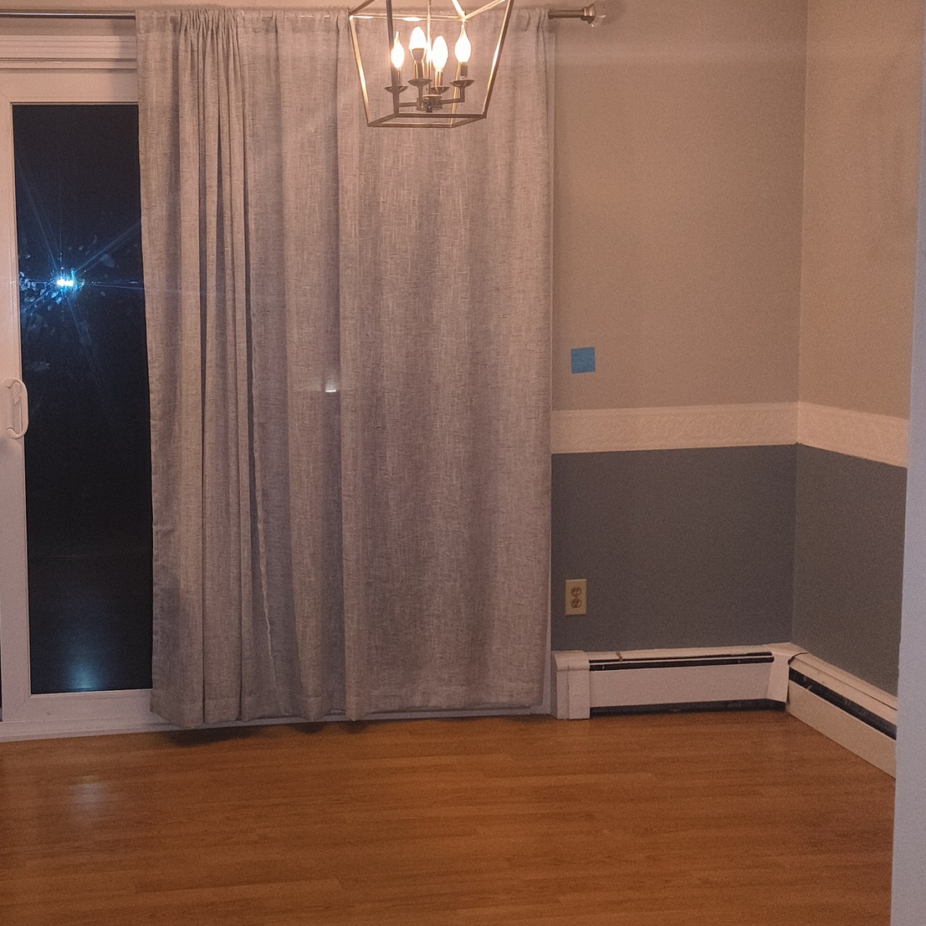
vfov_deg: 36.8
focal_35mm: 46
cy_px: 427
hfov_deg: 35.8
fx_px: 1392
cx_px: 217
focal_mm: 4.68
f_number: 1.7
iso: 1172
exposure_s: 1/50
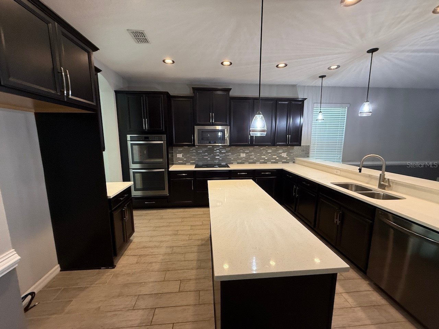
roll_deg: +0.8
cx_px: 220
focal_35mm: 14
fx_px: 178
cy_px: 164
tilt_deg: -8.2
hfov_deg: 102.1
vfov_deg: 85.7
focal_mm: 2.22
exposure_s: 1/60
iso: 320
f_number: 2.2
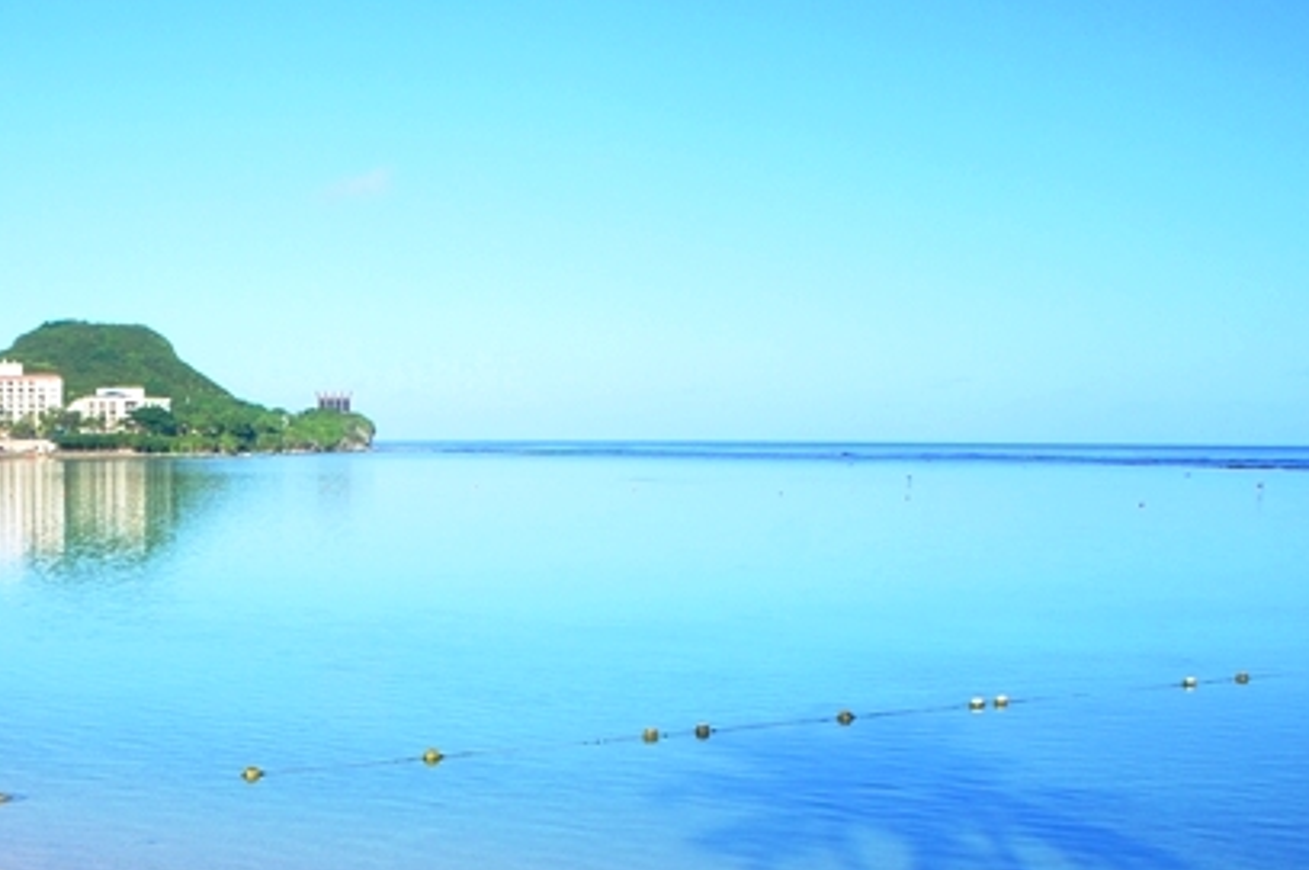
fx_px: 1925
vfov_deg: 24.6
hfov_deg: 35.5
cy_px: 804
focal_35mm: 53
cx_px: 151
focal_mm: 18
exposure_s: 1/200
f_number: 13
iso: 200
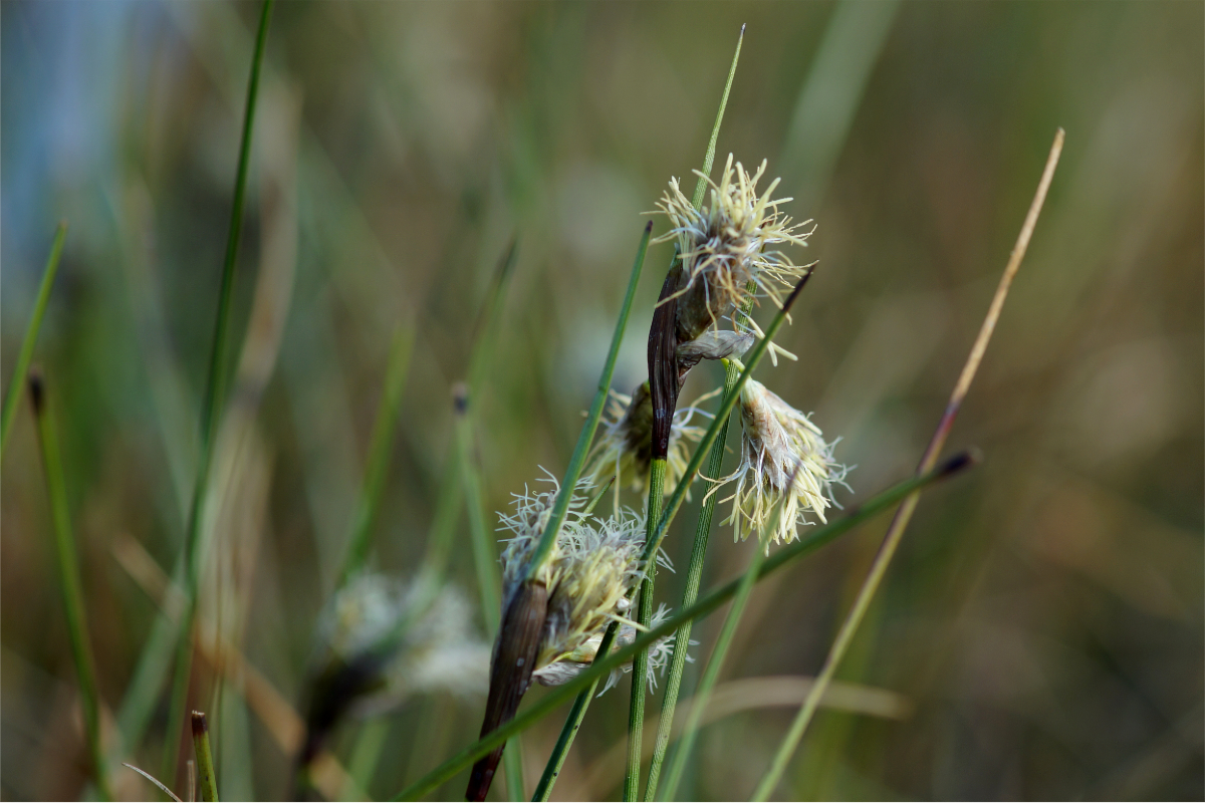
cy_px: 402
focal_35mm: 150
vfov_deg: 9.1
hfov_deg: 13.7
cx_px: 602
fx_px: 5020
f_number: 4
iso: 100
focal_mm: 100
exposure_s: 1/200
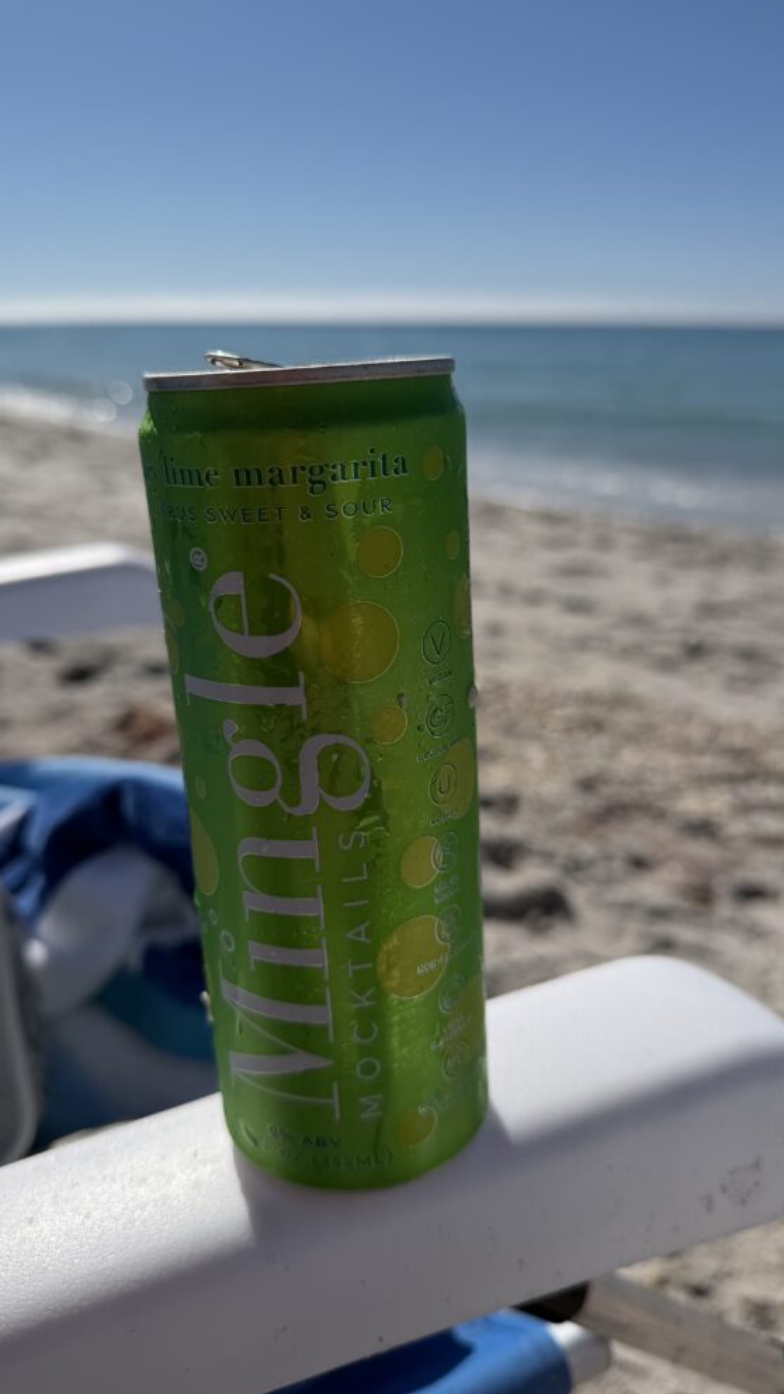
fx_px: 998
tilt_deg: -19.4
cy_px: 683
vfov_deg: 69.9
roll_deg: -0.1
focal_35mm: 27
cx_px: 371
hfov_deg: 42.9
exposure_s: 1/14286
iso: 80
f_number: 1.78
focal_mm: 6.76
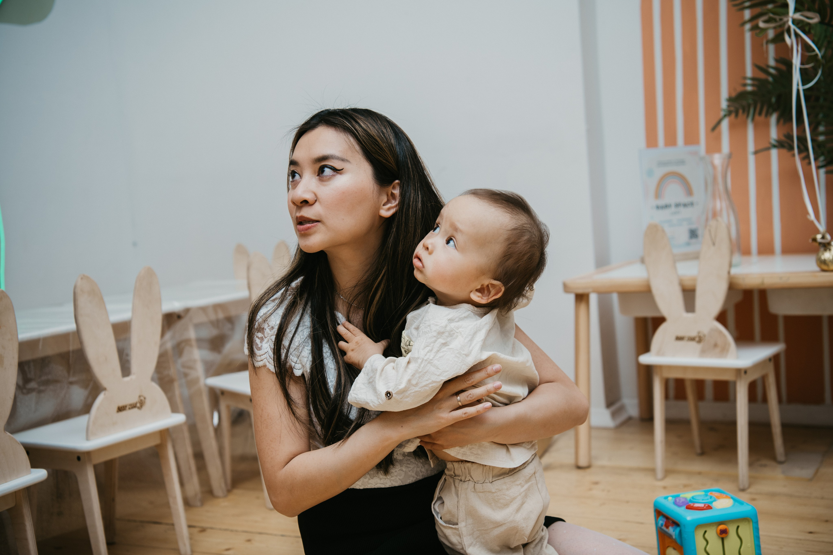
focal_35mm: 46
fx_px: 1064
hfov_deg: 42.7
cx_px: 416
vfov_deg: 29.2
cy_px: 278
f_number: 3.5
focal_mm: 46
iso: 125
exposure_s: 1/160
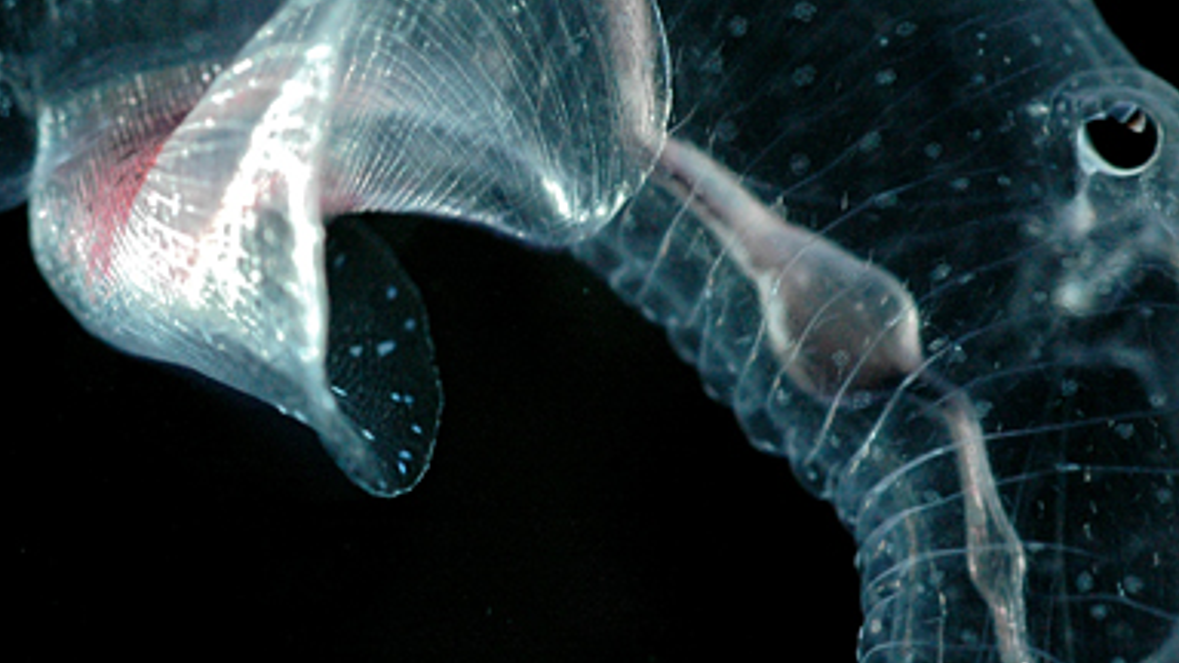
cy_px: 307
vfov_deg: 9.0
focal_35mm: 135
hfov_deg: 15.9
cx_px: 737
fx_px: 4220
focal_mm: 60
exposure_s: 1/60
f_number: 16
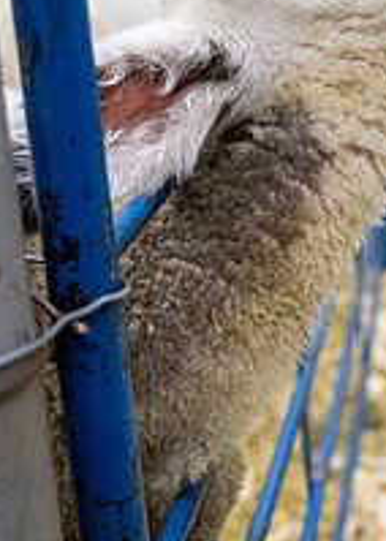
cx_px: 351
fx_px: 1275
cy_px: 155
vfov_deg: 23.8
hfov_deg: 17.0
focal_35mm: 83
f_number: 3.5
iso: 2500
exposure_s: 1/250
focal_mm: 25
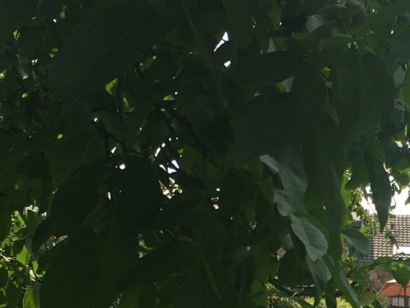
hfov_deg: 17.3
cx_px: 479
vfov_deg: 13.4
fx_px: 1291
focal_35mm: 109
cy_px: 327
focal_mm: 4.15
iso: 25
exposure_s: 1/916
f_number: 2.2
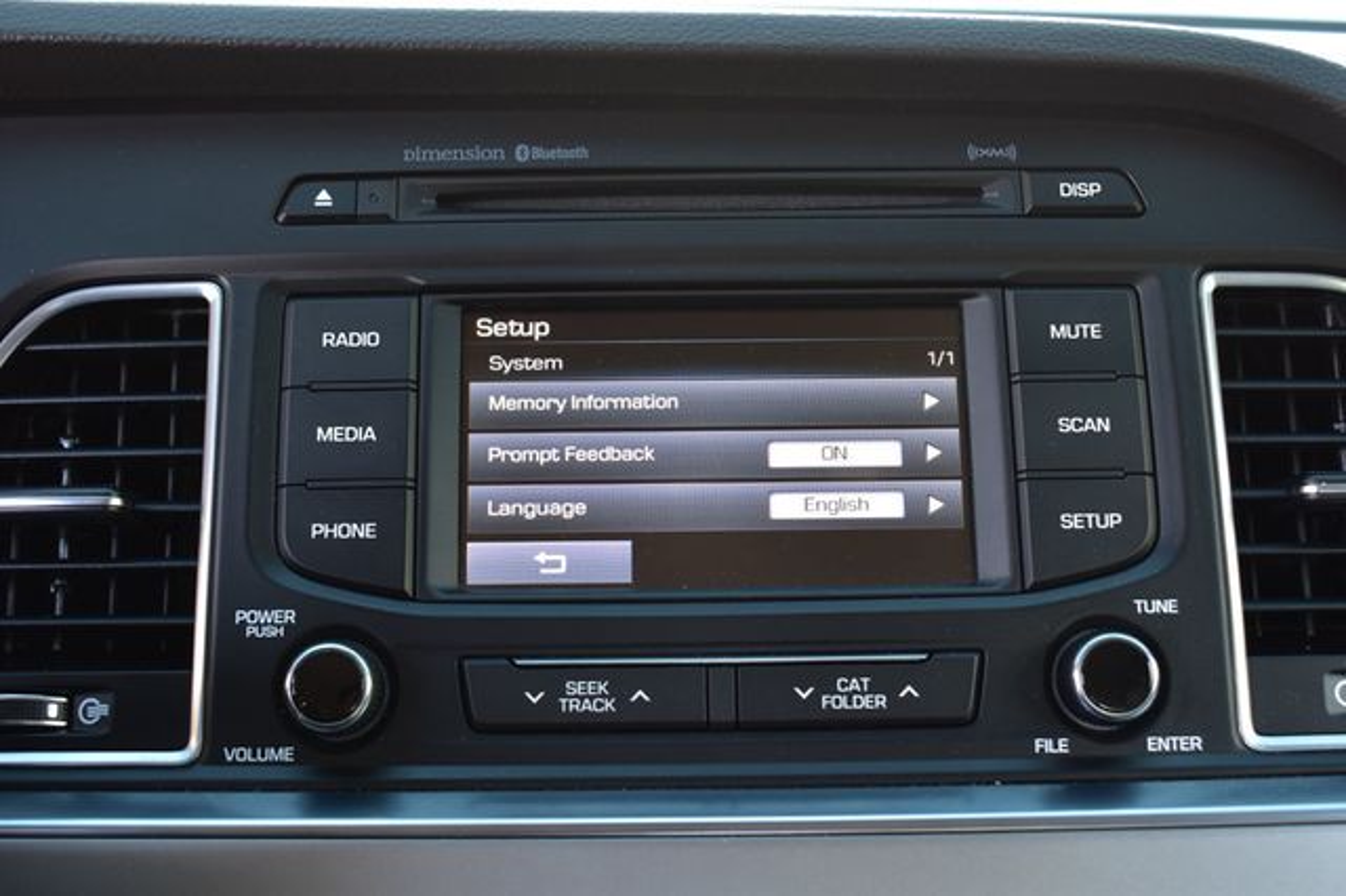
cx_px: 673
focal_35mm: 48
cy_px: 448
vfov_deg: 28.0
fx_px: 1794
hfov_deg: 41.1
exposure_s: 1/20
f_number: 6.3
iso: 400
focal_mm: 32
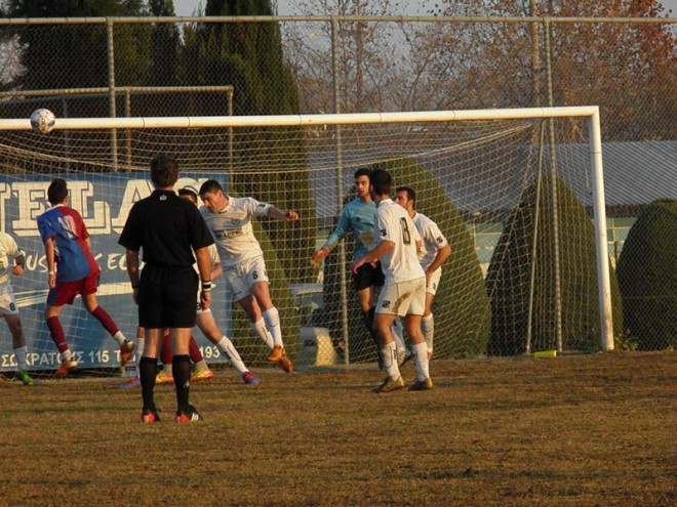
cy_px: 254
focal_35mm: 321
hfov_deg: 6.2
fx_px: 6278
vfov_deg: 4.6
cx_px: 338
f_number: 5.4
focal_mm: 57.7
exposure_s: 1/1000
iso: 500
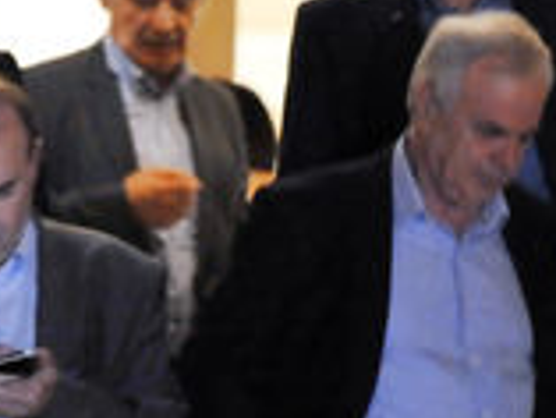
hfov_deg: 3.0
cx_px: -18
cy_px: 239
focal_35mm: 656
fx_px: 10545
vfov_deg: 2.3
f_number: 2.8
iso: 4000
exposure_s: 1/50
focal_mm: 170
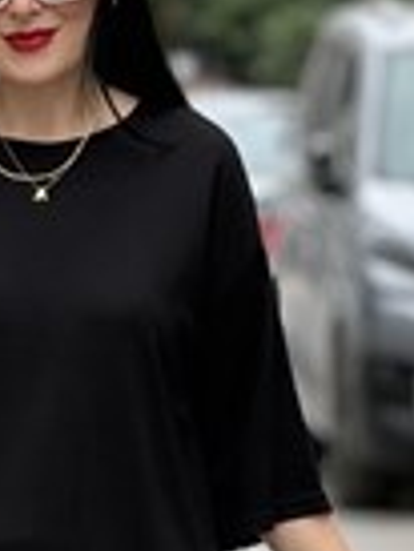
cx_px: 32
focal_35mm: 468
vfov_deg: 4.2
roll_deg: +0.7
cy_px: 722
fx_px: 7451
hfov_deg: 3.2
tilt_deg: -4.7
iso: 64
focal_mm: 15.66
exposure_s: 1/155
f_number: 2.8
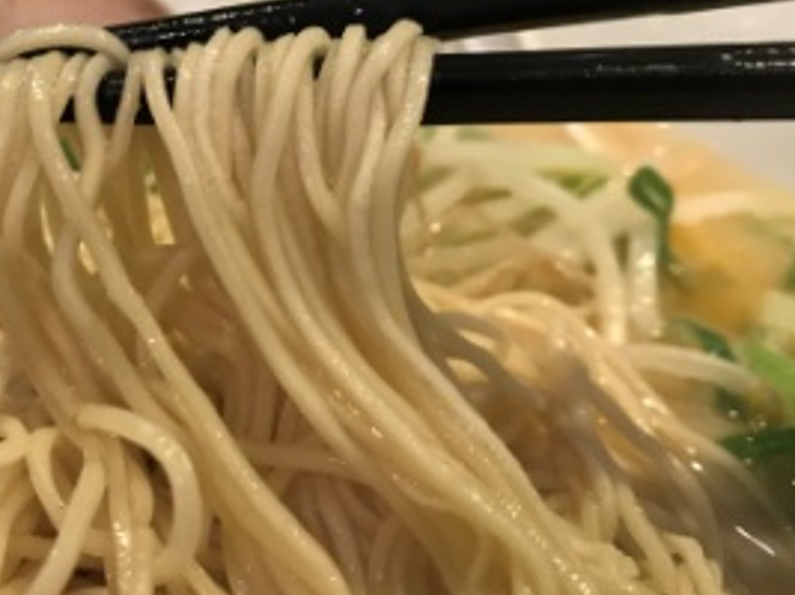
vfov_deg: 30.6
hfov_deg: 39.8
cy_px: 199
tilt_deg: -33.0
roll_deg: -3.9
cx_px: 250
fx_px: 1079
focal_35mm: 47
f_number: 1.8
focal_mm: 3.99
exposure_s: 1/20
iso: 40
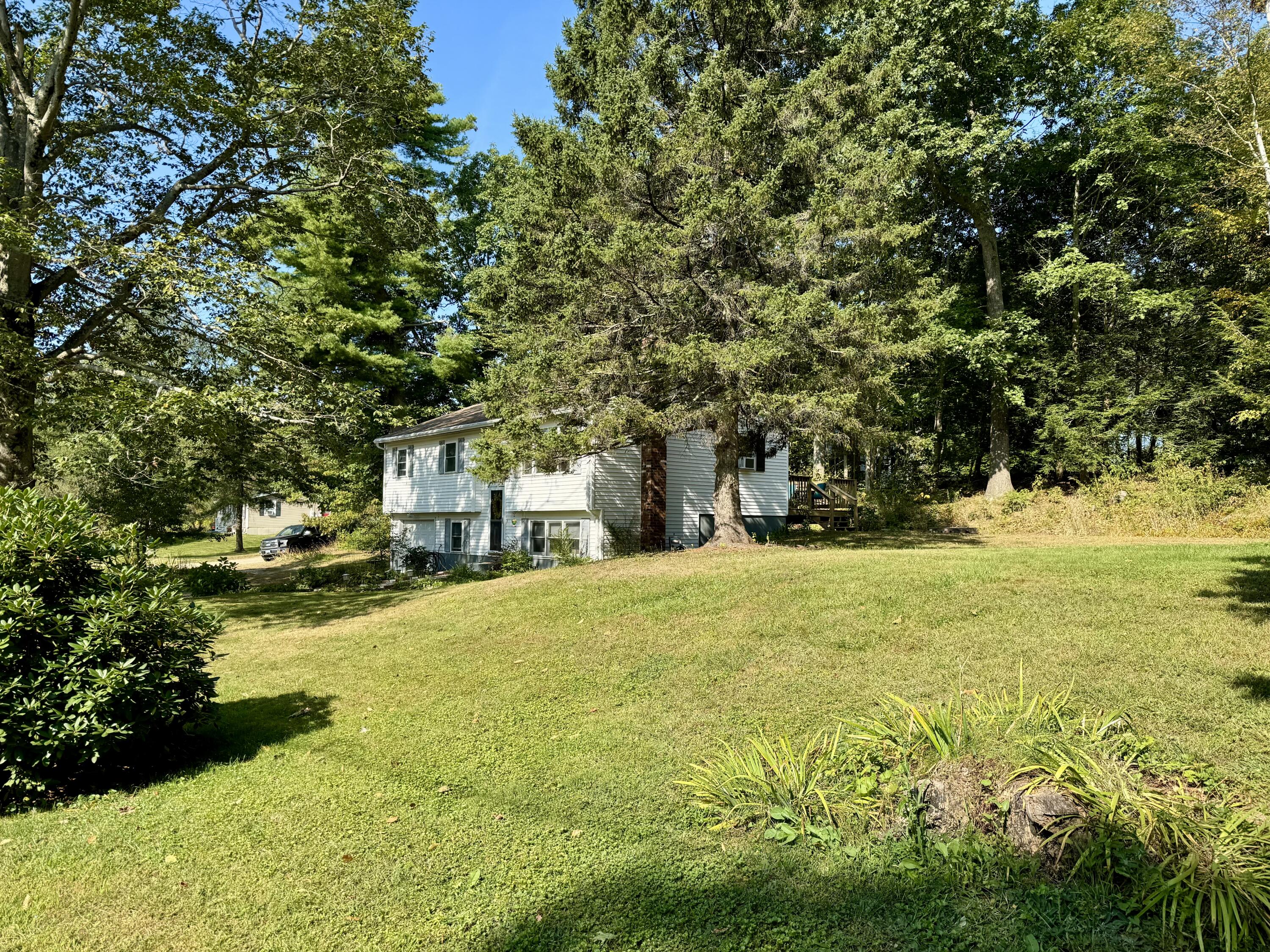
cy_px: 476
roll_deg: -0.7
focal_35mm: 24
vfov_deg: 56.8
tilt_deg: +1.9
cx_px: 635
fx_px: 881
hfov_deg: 71.6
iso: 80
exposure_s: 1/1923
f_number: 1.78
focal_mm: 6.76
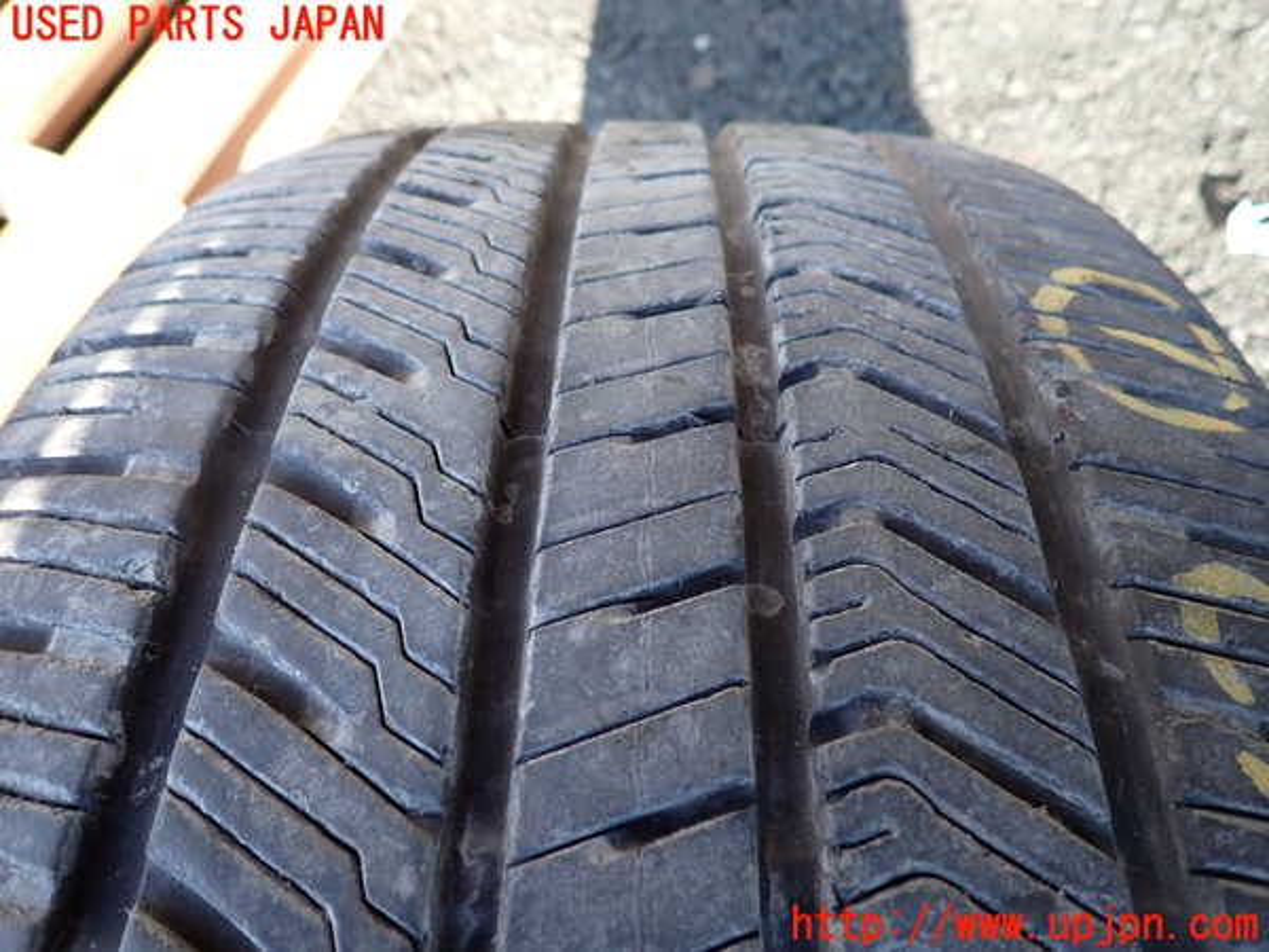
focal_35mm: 25
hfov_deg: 69.4
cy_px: 476
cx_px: 634
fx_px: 916
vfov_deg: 54.9
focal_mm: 4.5
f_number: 2
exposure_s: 1/200
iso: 100
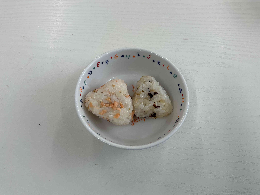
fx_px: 218
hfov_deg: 61.7
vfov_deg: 48.2
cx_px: 130
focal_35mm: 29
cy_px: 98
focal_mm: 3
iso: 20
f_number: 1.8
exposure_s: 1/120
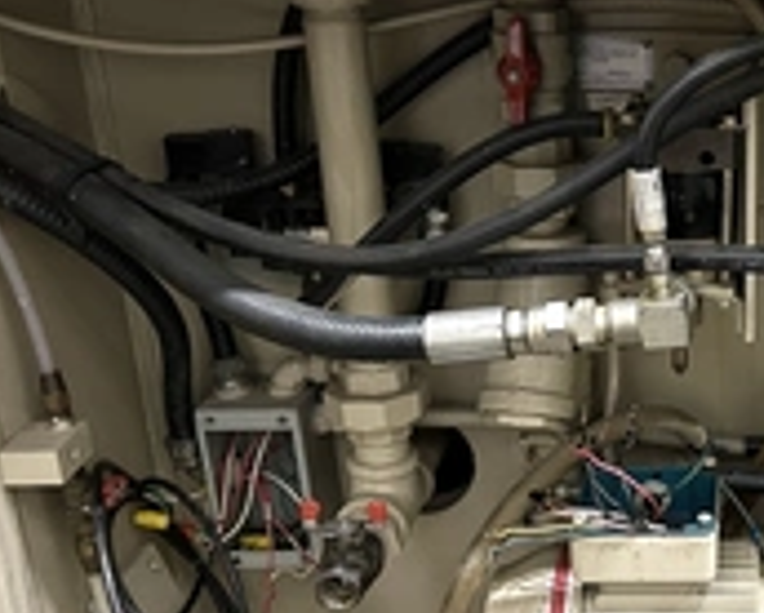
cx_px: 804
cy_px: 378
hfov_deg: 29.3
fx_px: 1336
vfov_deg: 25.8
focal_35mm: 59
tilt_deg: -22.9
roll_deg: -0.6
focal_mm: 5.7
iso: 640
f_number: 1.5
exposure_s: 1/30
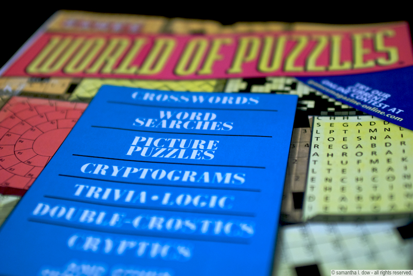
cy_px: 138
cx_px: 206
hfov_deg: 37.8
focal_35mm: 52
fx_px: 603
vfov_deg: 25.8
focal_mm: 35
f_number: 2.8
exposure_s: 1/20
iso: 400
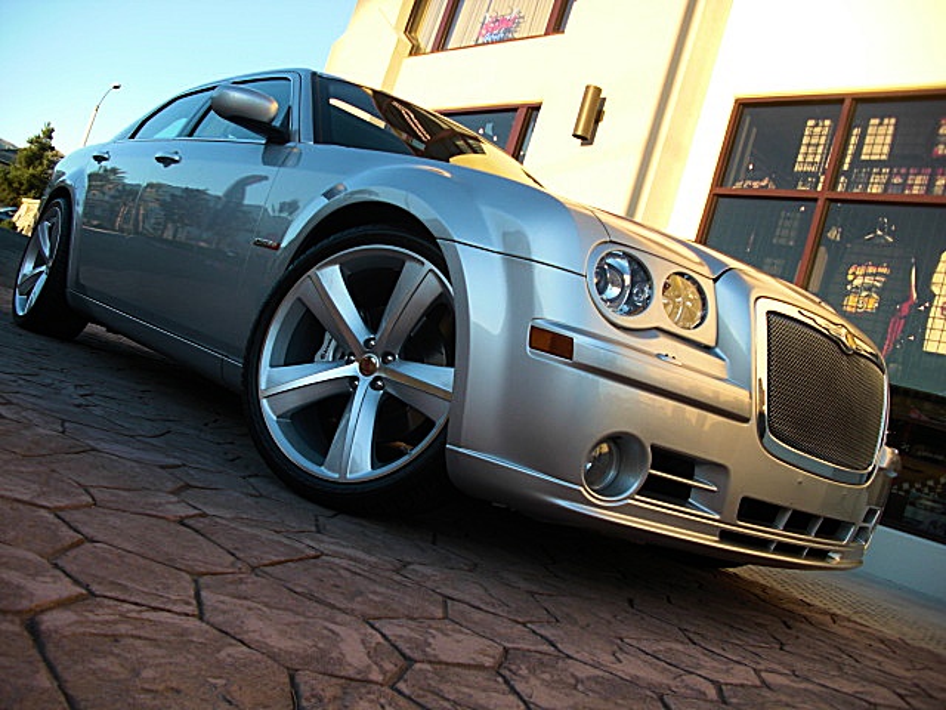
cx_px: 473
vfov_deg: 39.7
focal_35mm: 36
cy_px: 355
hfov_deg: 51.4
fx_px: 984
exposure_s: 1/160
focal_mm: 6.3
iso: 50
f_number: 2.8
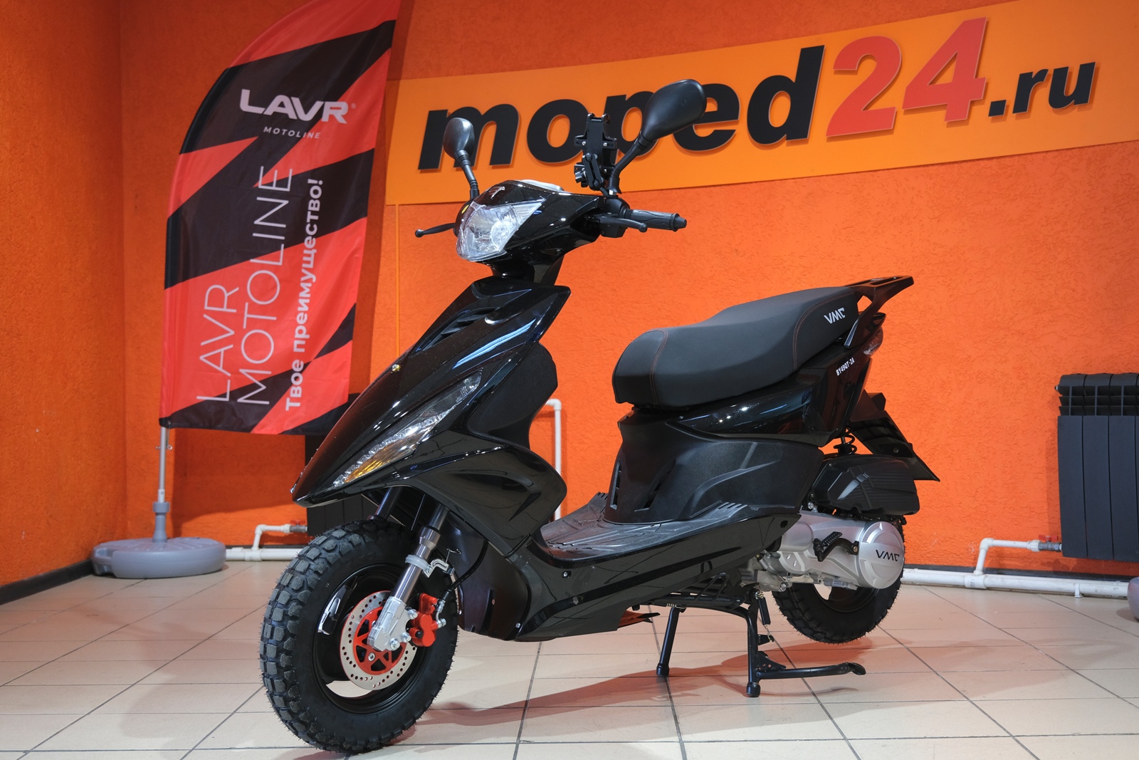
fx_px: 1392
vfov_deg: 30.5
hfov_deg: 44.5
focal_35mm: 44
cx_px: 570
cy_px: 380
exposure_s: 1/60
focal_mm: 29.2
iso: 800
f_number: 4
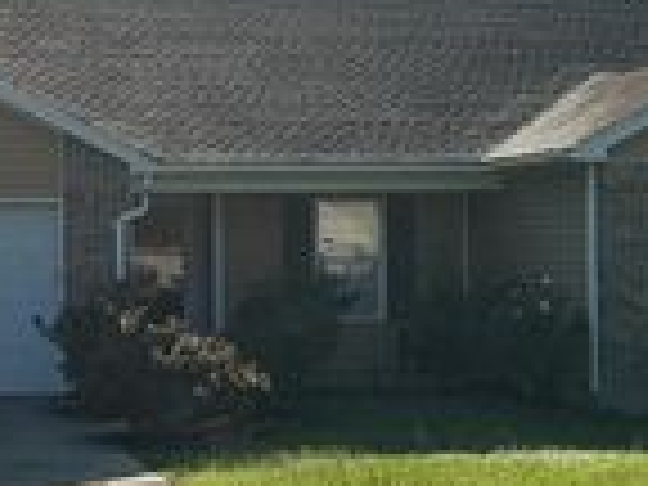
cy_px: 245
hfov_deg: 19.4
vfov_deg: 14.6
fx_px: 1891
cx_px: 274
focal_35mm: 101
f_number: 1.8
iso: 25
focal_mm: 3
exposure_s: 1/3125
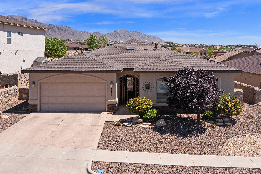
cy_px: 84
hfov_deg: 55.8
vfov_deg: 38.9
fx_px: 246
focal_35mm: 34
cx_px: 138
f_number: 6.3
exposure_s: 1/640
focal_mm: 10.26
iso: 100
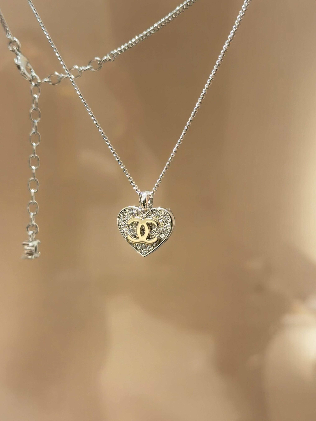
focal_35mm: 48
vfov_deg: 39.7
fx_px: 584
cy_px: 210
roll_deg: -0.7
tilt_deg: -8.3
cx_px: 158
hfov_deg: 30.3
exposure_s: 1/100
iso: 125
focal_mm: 6.76
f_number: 1.78
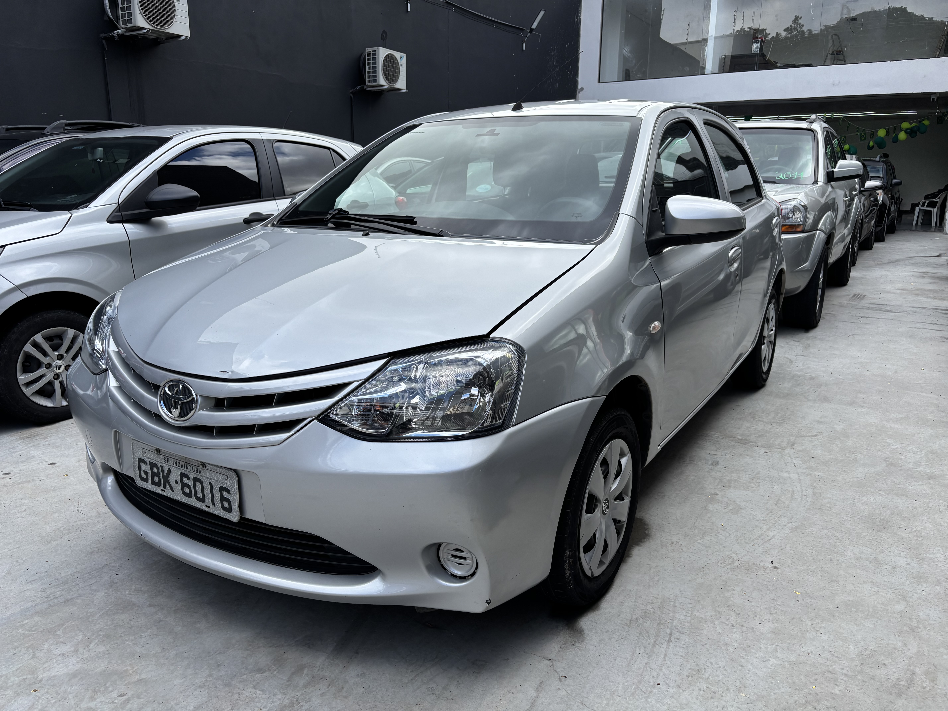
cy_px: 356
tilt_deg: -13.8
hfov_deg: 67.3
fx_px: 712
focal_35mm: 26
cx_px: 474
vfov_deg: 53.1
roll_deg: -0.3
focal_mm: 5.96
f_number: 1.6
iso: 50
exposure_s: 1/1126
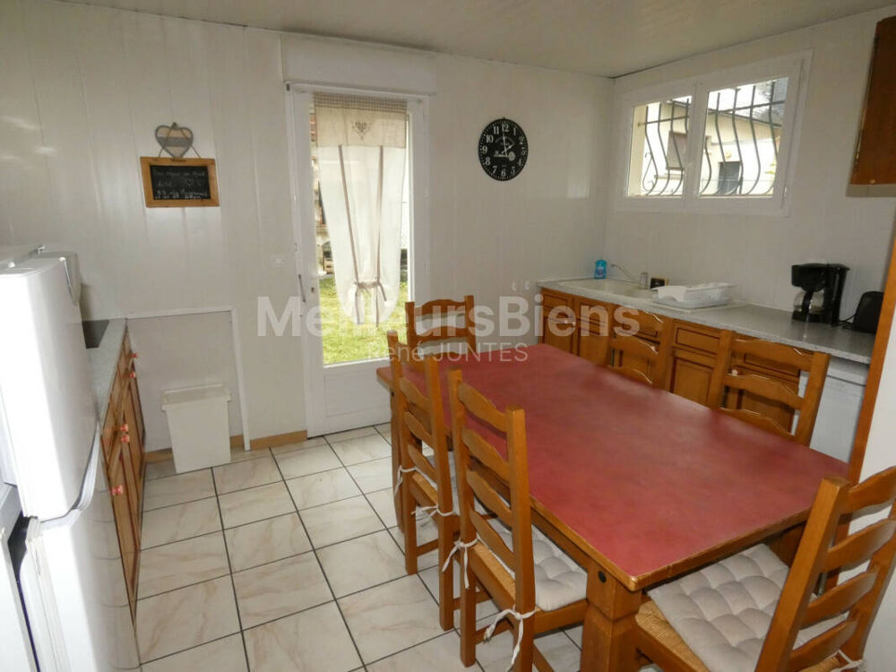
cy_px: 336
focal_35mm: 20
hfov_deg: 81.7
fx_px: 518
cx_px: 448
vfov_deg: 66.0
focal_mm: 3.6
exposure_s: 1/50
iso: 640
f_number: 5.6
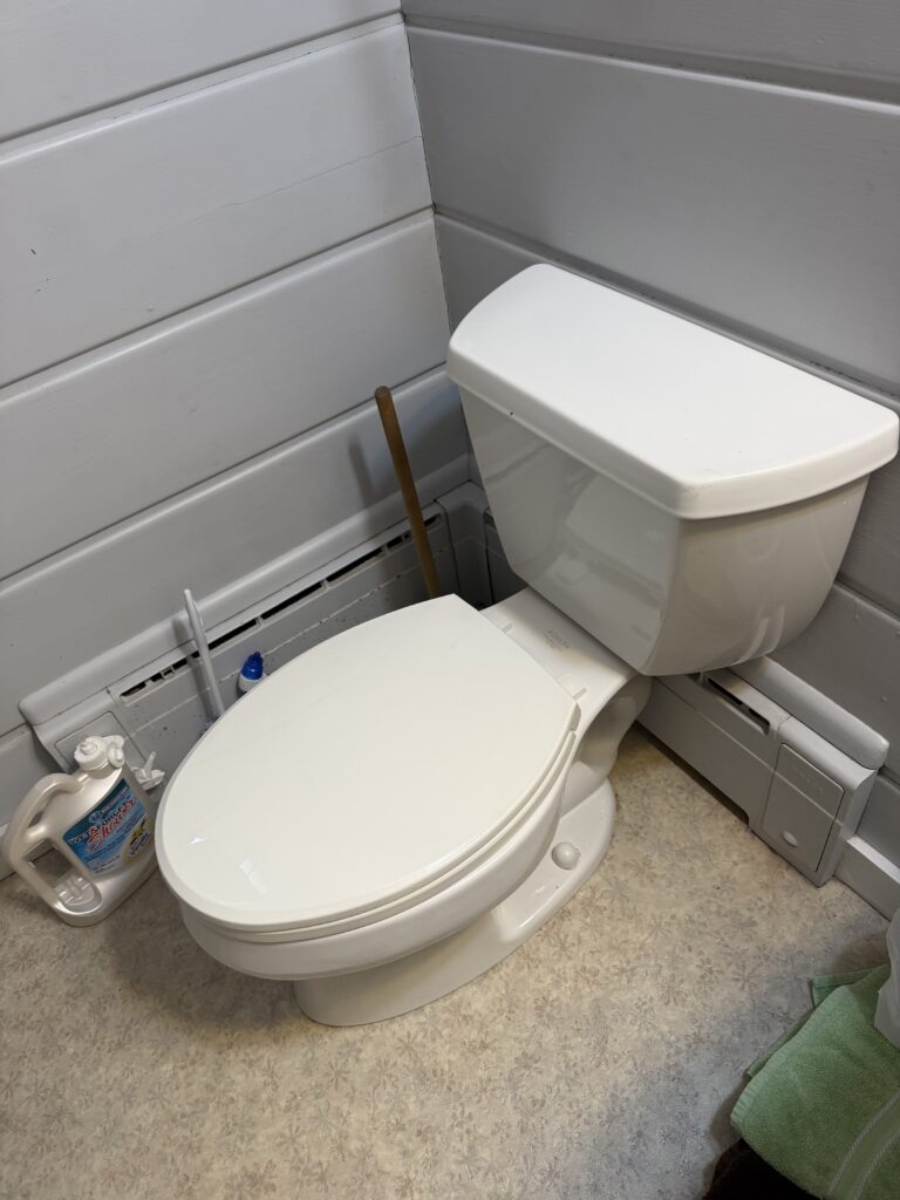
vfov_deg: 71.6
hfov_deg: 56.8
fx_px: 832
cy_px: 600
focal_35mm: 24
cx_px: 450
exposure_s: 1/60
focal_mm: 6.76
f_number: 1.78
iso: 125
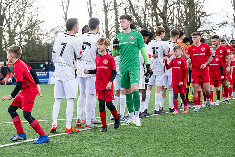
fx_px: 617
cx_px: 89
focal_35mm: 95
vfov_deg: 14.5
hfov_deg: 21.5
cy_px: 80
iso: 800
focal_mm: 76
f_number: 4
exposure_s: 1/2000
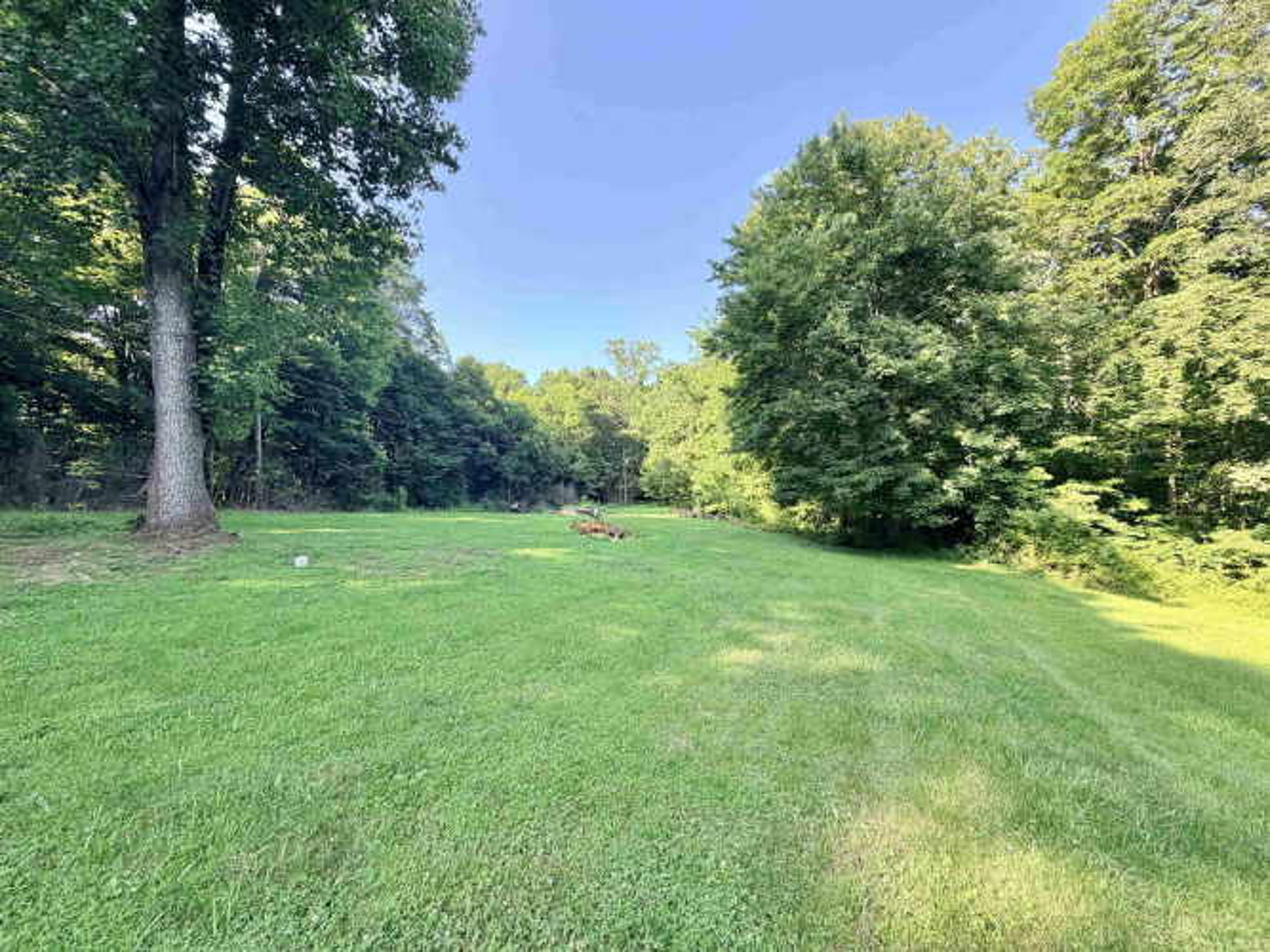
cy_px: 476
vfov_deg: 85.7
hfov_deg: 102.1
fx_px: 514
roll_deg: -0.4
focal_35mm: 14
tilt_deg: +0.4
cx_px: 635
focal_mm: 2.22
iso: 50
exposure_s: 1/207
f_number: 2.2
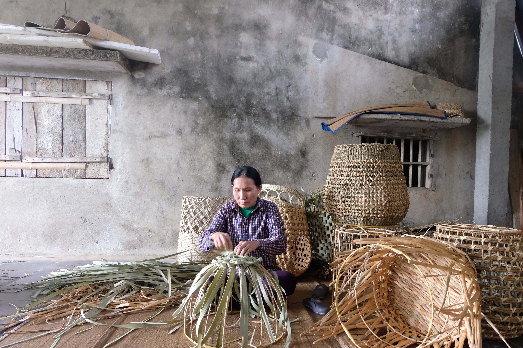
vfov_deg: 49.5
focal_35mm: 26
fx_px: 378
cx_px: 280
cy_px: 184
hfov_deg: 69.3
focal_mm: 16
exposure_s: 1/60
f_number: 3.5
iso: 640
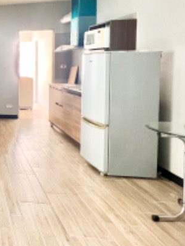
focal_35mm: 32
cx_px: -78
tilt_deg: -3.1
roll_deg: +1.1
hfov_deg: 30.2
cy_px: 75
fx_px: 228
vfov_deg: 55.2
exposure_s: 1/99
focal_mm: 1.57
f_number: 1.8
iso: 250
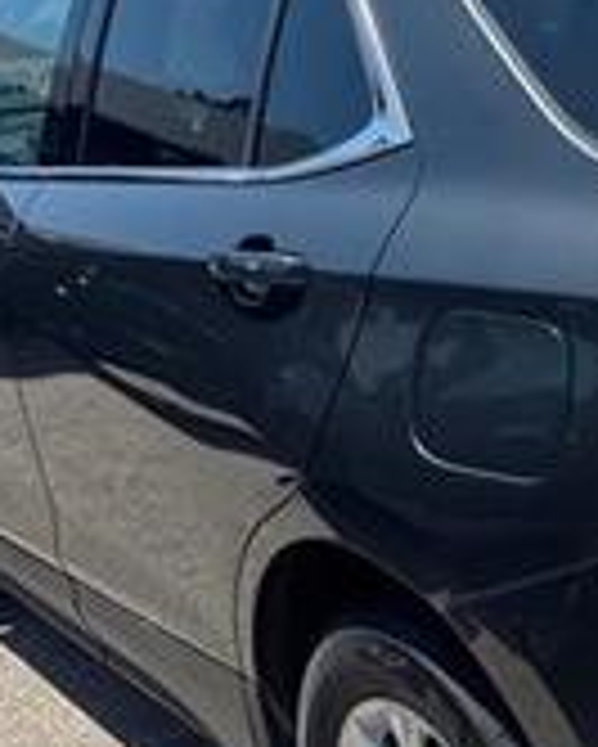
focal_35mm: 71
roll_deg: -1.2
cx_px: 827
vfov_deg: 26.7
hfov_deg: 19.5
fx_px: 1569
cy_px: 436
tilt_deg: -19.2
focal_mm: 6.76
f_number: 1.78
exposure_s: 1/5348
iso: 80
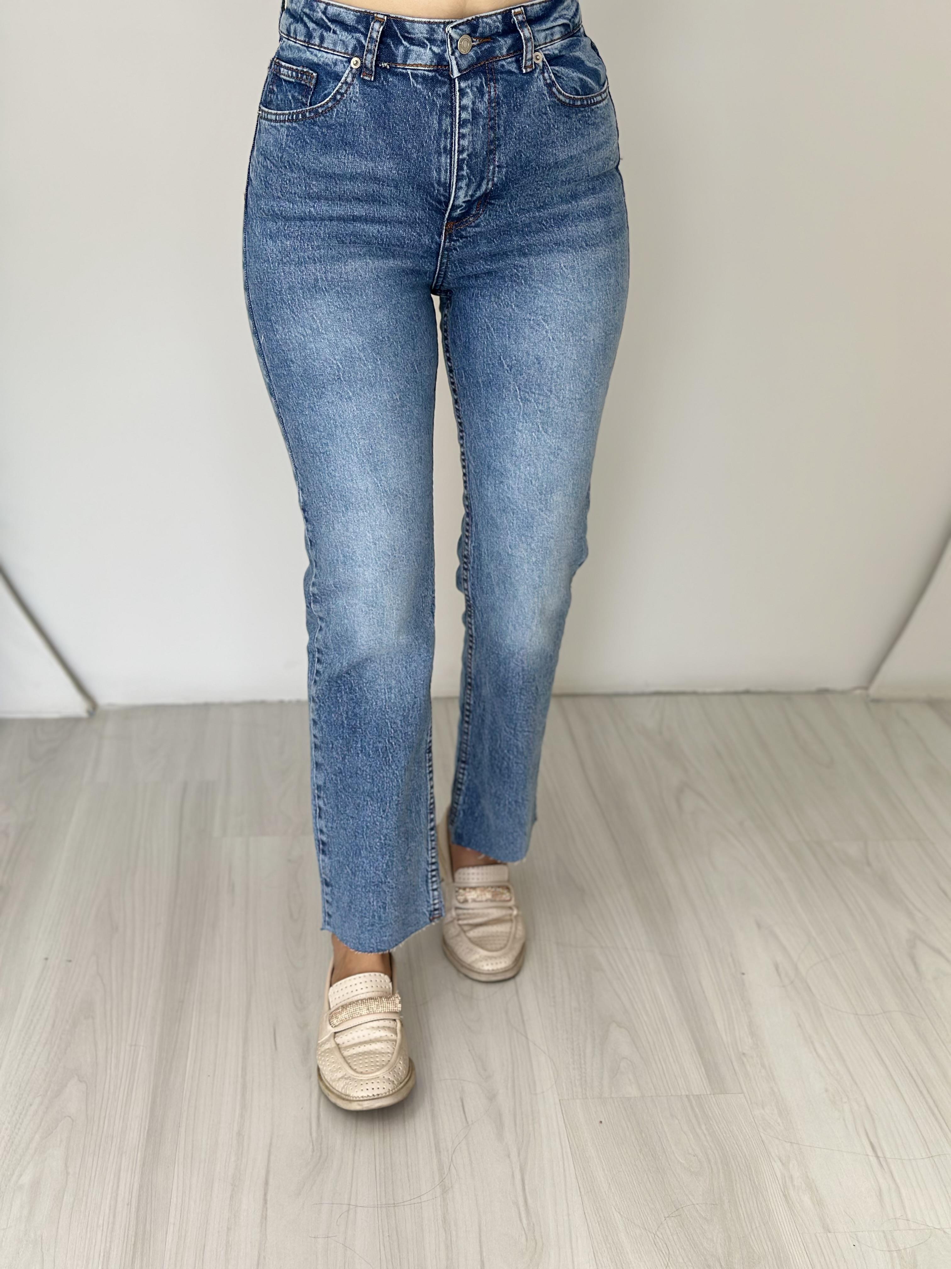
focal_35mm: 48
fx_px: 1758
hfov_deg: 30.3
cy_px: 634
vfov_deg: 39.7
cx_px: 476
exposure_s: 1/185
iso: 80
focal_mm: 6.86
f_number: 1.78
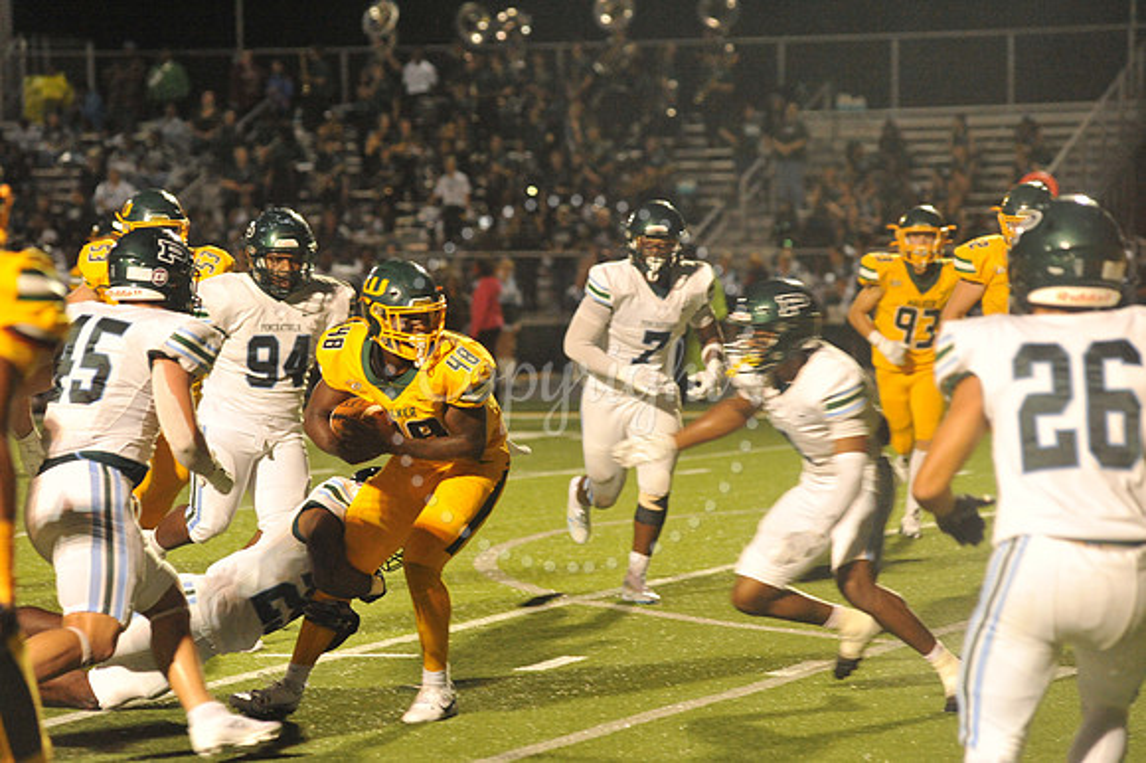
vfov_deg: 8.1
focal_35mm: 170
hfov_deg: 12.1
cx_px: 573
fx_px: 5408
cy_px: 382
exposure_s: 1/250
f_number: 5
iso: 6400
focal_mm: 170
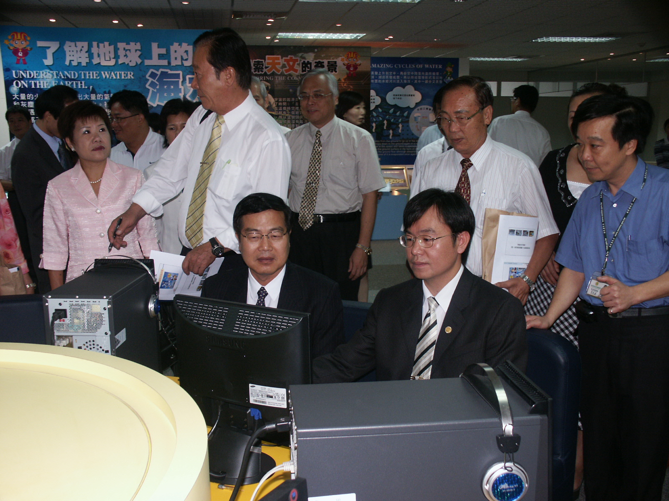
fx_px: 812
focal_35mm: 42
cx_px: 334
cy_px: 250
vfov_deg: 34.3
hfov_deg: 44.8
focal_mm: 10.95
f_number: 2.8
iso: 200
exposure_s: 1/45
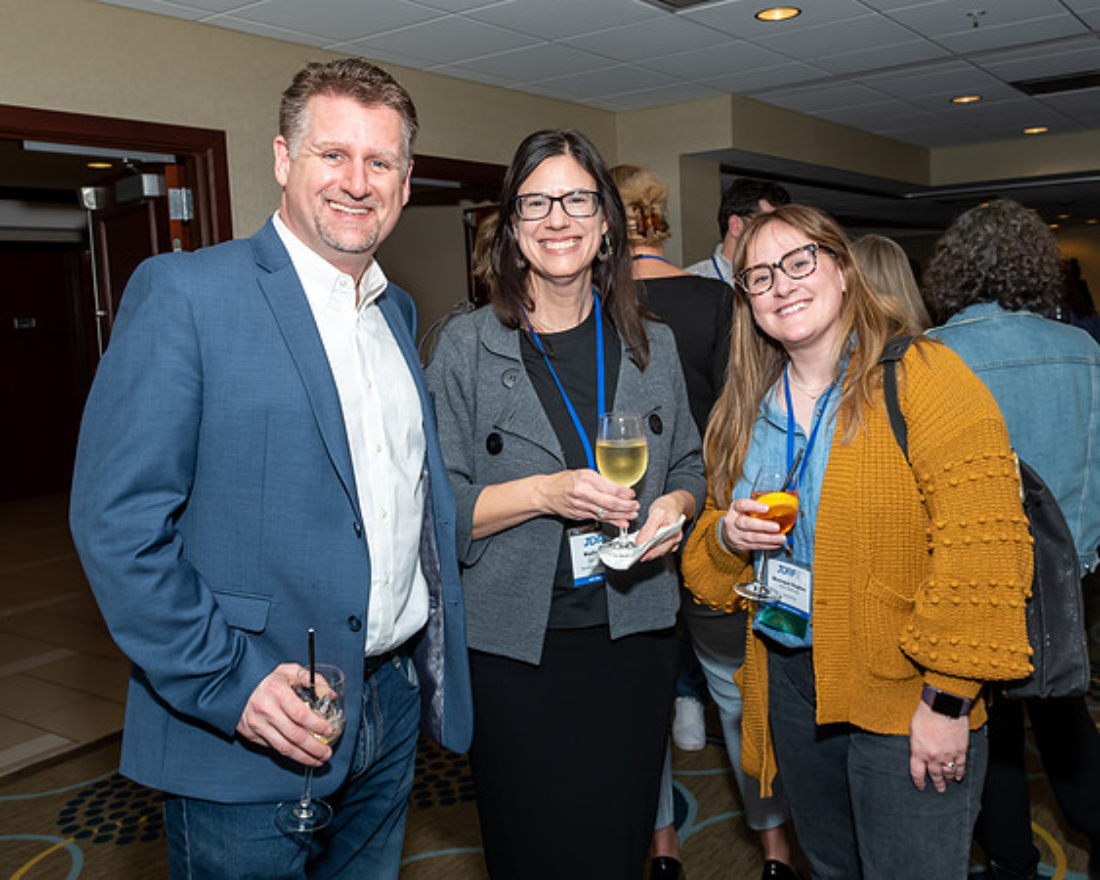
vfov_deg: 45.9
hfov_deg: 55.9
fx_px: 1036
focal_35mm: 32
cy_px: 392
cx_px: 577
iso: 400
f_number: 6.3
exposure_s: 1/250
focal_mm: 17
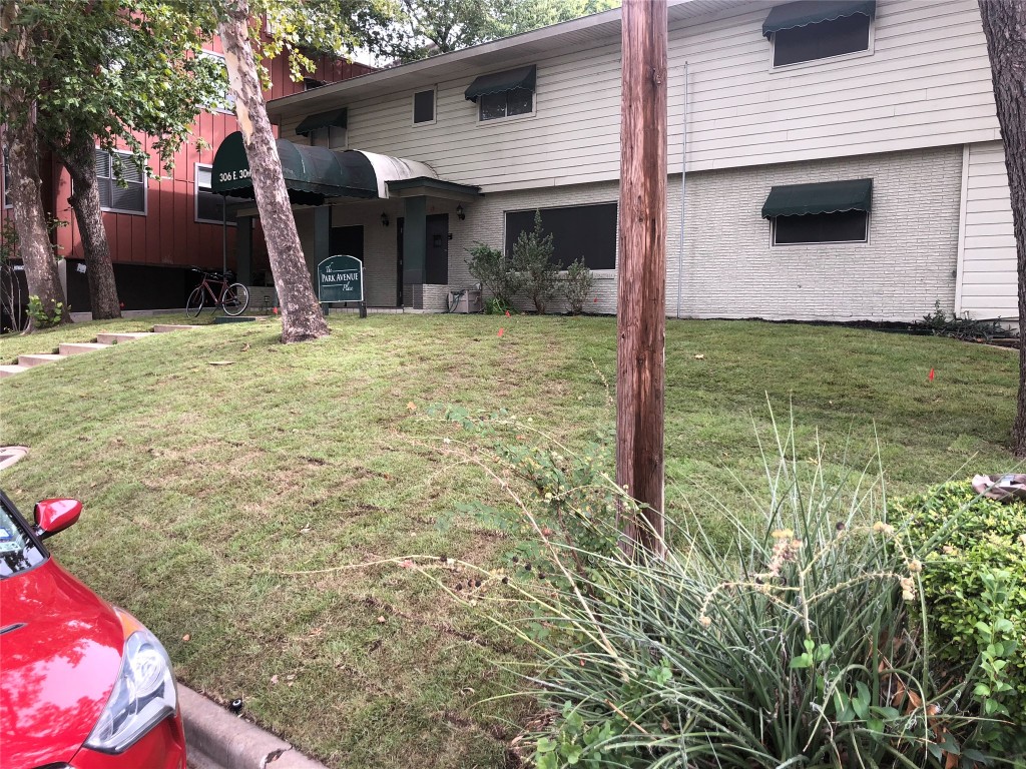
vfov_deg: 49.7
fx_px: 830
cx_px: 513
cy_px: 384
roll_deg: -1.8
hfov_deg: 63.4
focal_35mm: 28
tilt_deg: -3.3
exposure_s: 1/221
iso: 20
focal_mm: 3.99
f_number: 1.8
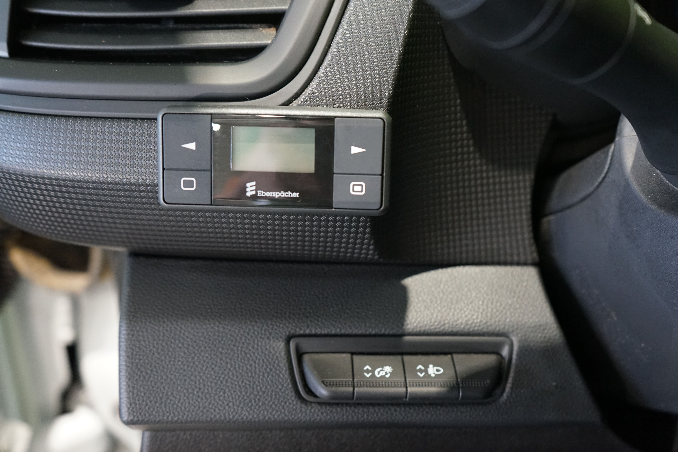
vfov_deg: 38.9
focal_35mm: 34
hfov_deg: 55.8
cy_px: 226
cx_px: 339
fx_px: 640
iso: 3200
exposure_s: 1/60
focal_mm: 34
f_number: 4
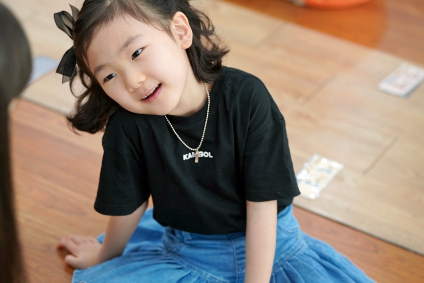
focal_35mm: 91
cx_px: 212
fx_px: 1072
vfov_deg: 15.0
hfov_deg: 22.4
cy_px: 142
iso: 1600
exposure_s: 1/160
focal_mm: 91
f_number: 4
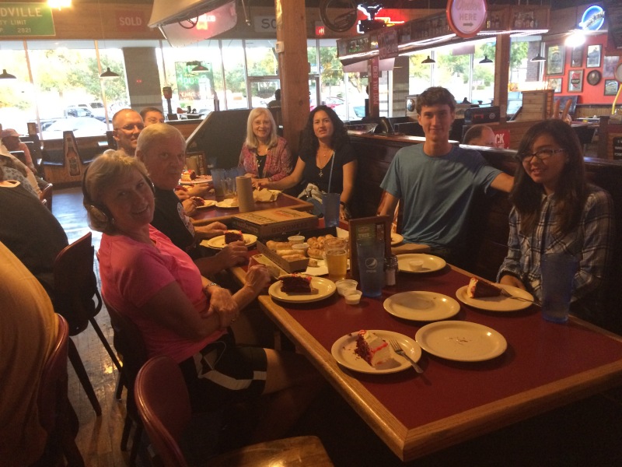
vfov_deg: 48.2
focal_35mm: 29
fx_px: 521
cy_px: 234
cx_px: 311
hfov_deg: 61.7
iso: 320
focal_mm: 4.15
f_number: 2.2
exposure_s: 1/24
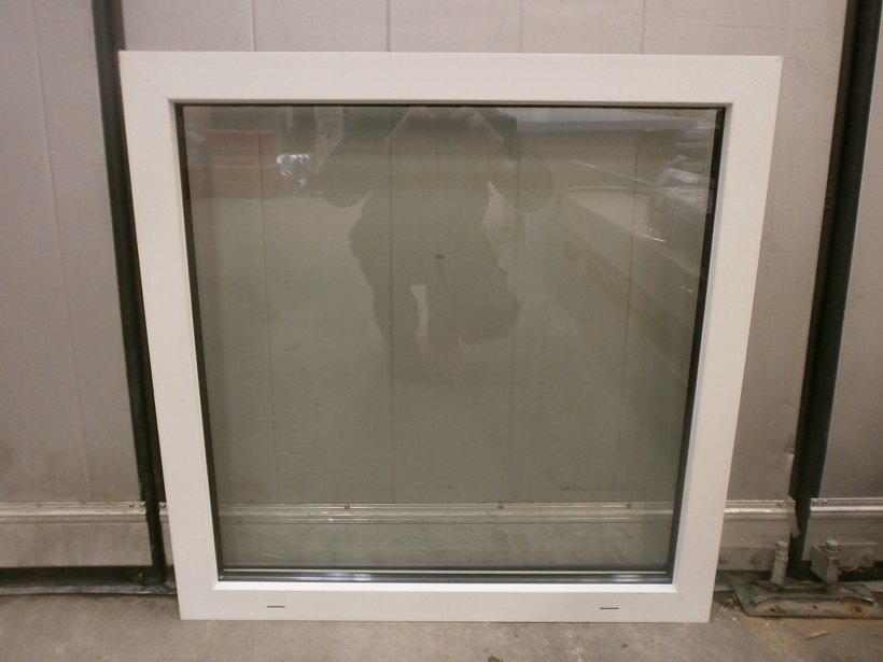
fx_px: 689
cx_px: 442
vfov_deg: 51.4
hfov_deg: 65.3
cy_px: 331
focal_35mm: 27
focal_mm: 4.8
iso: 125
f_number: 2.9
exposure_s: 1/13
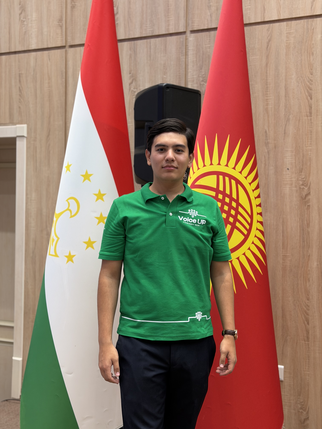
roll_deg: -0.9
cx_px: 161
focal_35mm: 48
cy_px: 214
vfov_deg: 39.7
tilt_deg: -0.1
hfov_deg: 30.3
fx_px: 595
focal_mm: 6.76
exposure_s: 1/50
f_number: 1.78
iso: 80
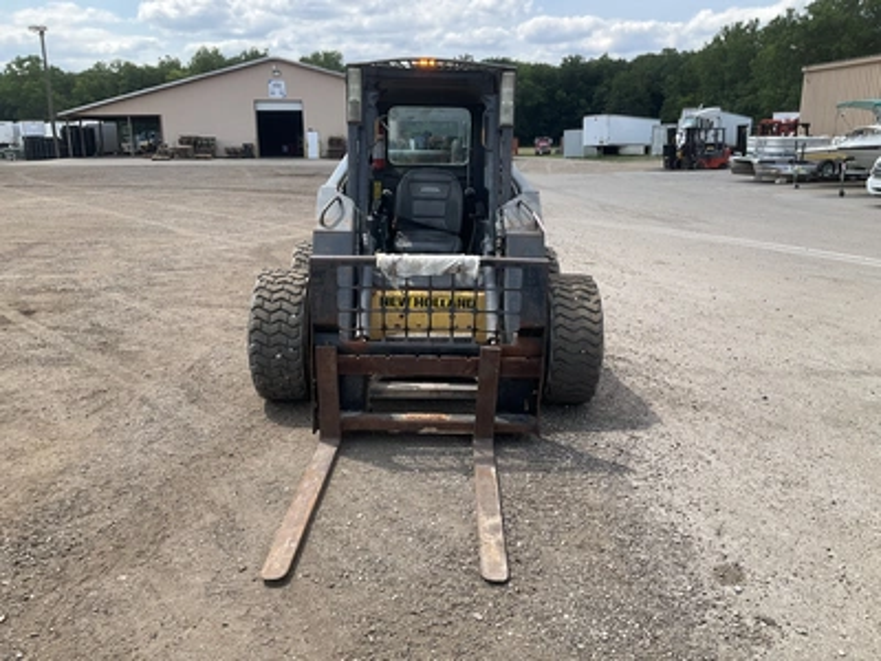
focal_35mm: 29
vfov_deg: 48.2
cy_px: 330
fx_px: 738
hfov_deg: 61.7
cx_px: 440
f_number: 1.8
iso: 25
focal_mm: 3
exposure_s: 1/944
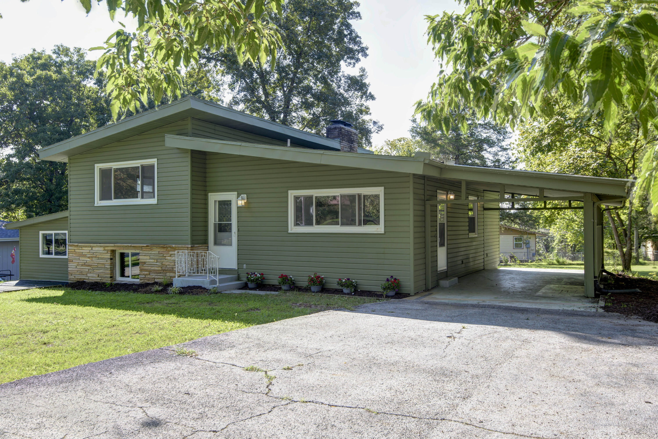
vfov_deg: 46.4
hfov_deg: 65.5
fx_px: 512
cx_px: 329
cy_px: 220
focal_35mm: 28
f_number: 6.7
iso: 100
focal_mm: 28
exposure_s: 1/45
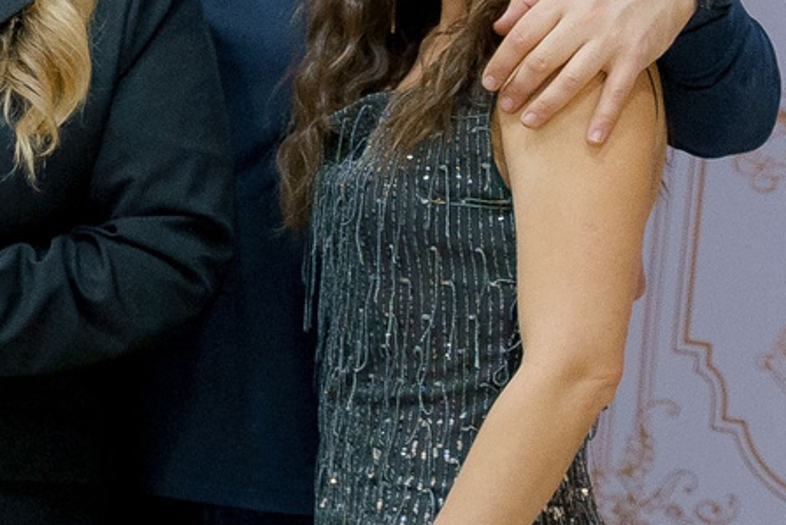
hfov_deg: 9.2
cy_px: 282
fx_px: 4368
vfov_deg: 6.9
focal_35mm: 200
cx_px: -1130
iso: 3200
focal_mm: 35
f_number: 4.5
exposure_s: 1/160
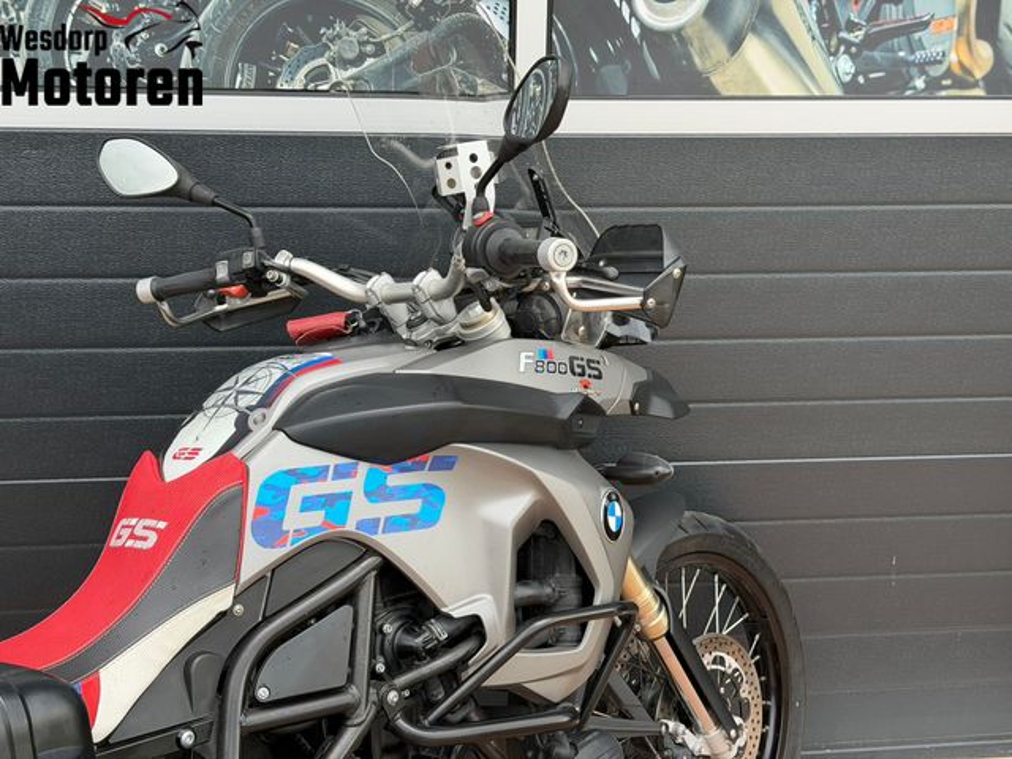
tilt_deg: -17.3
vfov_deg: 30.3
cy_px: 380
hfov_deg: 39.7
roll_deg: -1.3
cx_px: 506
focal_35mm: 48
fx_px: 1403
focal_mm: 6.76
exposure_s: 1/434
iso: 64
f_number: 1.78
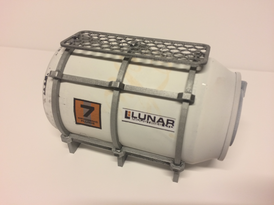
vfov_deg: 48.2
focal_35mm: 29
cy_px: 102
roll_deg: -0.4
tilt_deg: -37.0
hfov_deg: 61.7
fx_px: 230
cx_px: 137
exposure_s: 1/33
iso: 100
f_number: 2.2
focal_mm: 4.15
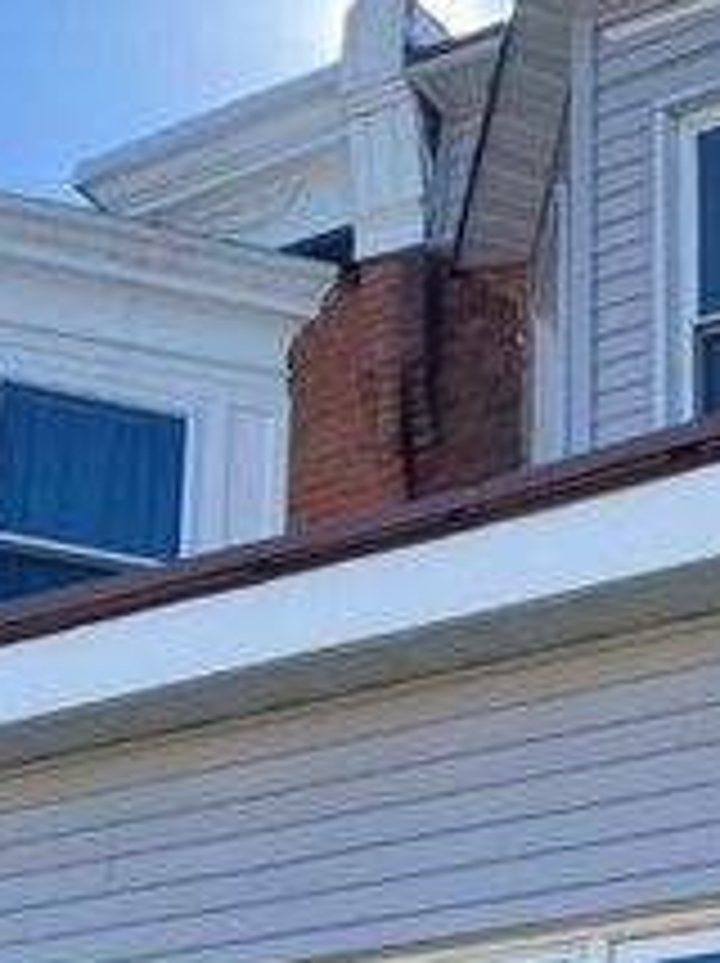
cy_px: 1136
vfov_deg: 22.4
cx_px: 716
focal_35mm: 81
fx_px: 2251
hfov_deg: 17.7
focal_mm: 4.25
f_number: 1.8
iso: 32
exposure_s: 1/1103
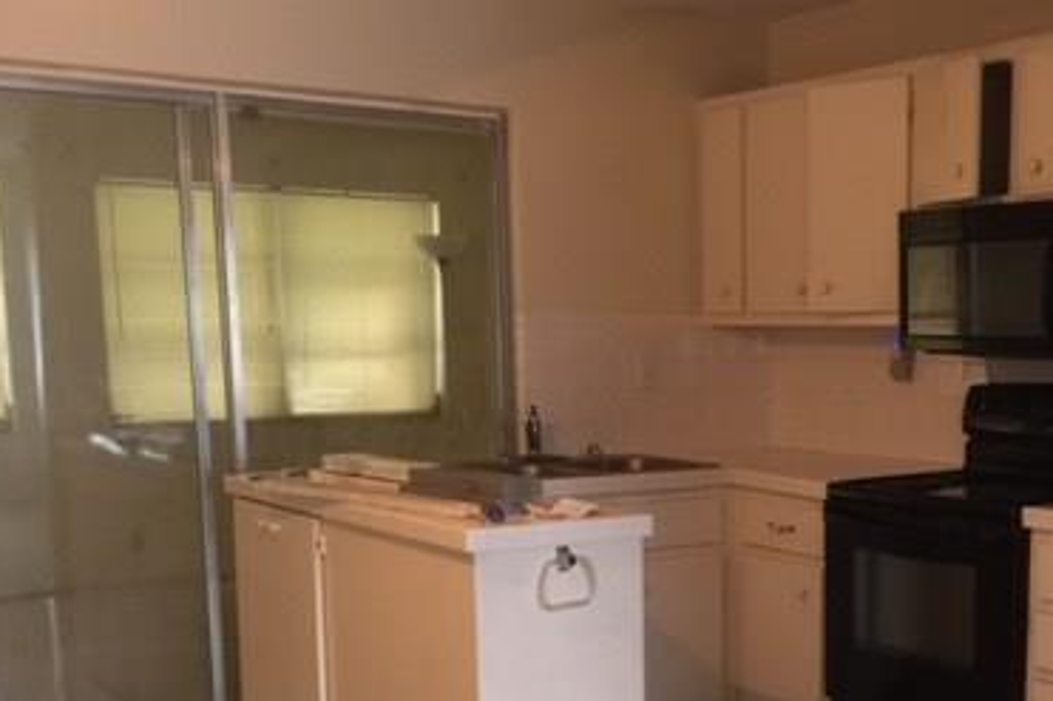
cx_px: 803
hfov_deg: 37.2
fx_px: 1520
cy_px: 590
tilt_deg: -9.4
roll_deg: -2.0
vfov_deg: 25.4
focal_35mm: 52
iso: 64
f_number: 2.2
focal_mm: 4.15
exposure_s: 1/4
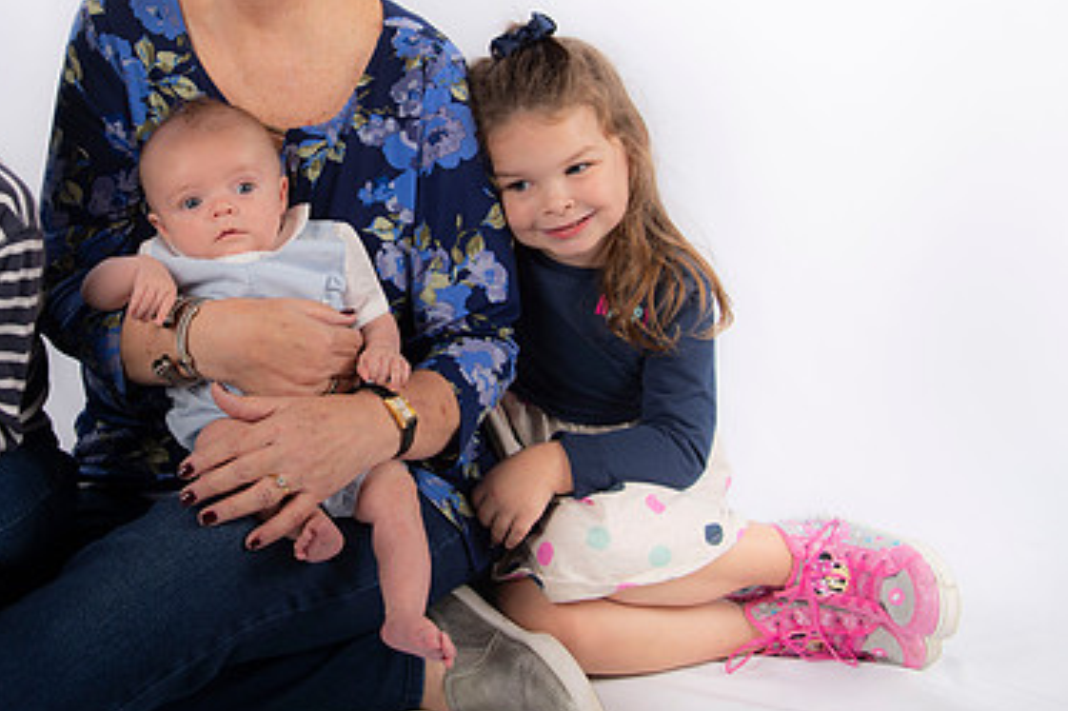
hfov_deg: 33.6
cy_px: 180
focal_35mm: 59
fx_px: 1749
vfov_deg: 22.8
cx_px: 334
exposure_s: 1/200
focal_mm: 38
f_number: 5.6
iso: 100
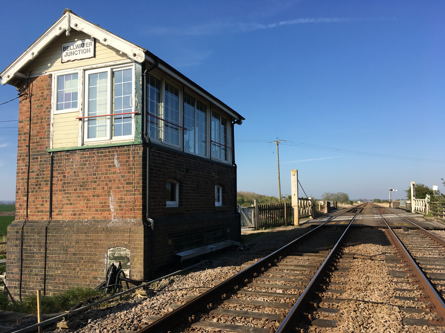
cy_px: 166
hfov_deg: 61.7
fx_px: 373
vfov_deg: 48.2
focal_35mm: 29
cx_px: 222
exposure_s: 1/1709
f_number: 2.2
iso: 25
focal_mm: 4.15
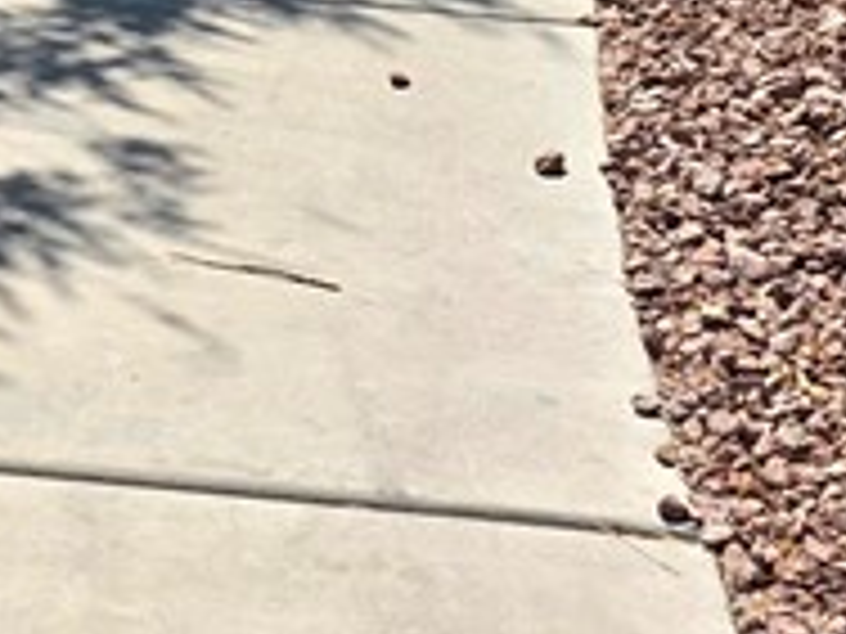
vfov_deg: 10.6
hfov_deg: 14.7
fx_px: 3055
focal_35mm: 125
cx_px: -400
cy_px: -764
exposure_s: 1/10000
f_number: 1.7
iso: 80
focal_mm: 6.3
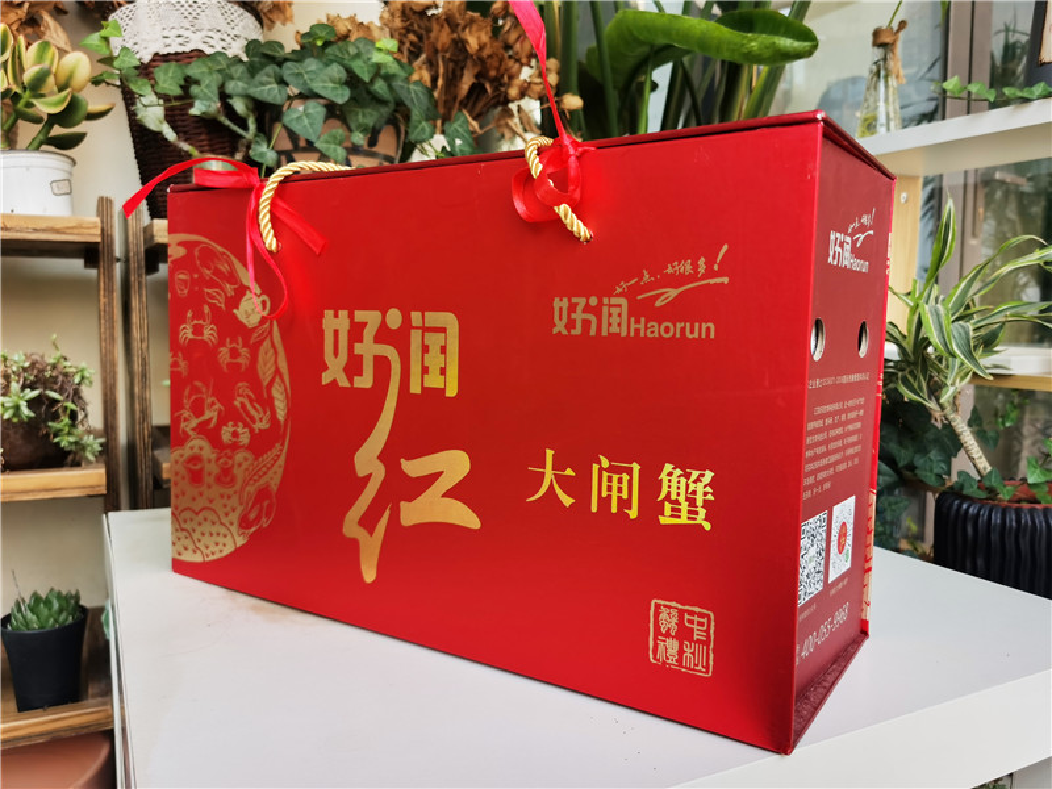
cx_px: 526
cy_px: 394
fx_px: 821
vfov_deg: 51.4
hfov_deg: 65.3
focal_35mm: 27
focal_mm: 5.56
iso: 50
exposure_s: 1/100
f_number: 1.6
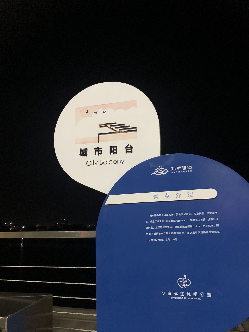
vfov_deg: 67.3
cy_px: 166
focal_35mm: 26
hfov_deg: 53.1
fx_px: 249
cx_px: 124
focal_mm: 4.25
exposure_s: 1/25
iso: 500
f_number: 1.8
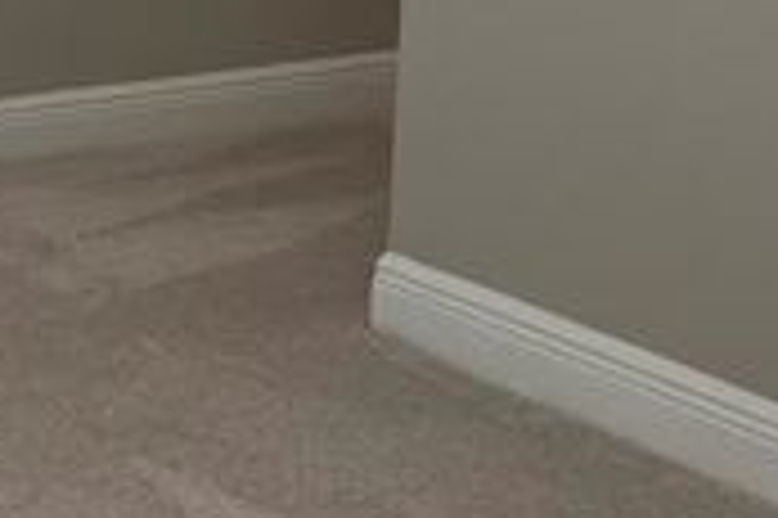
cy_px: -144
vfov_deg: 12.1
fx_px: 2375
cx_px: -677
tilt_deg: -9.6
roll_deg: +1.8
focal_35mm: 110
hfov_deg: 15.6
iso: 64
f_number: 1.5
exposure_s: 1/120
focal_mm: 5.7
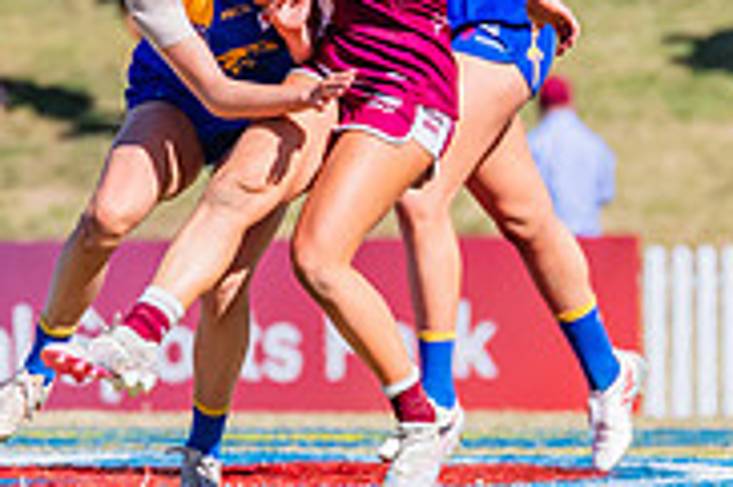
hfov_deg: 1.3
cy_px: -117
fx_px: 32283
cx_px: 173
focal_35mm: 1587
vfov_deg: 0.9
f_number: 10
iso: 800
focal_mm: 420
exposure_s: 1/1600
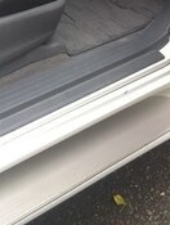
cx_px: 75
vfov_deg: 21.8
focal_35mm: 82
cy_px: -54
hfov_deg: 18.0
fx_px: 535
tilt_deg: -24.1
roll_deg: -1.8
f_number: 2.2
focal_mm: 4.15
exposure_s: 1/33
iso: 50
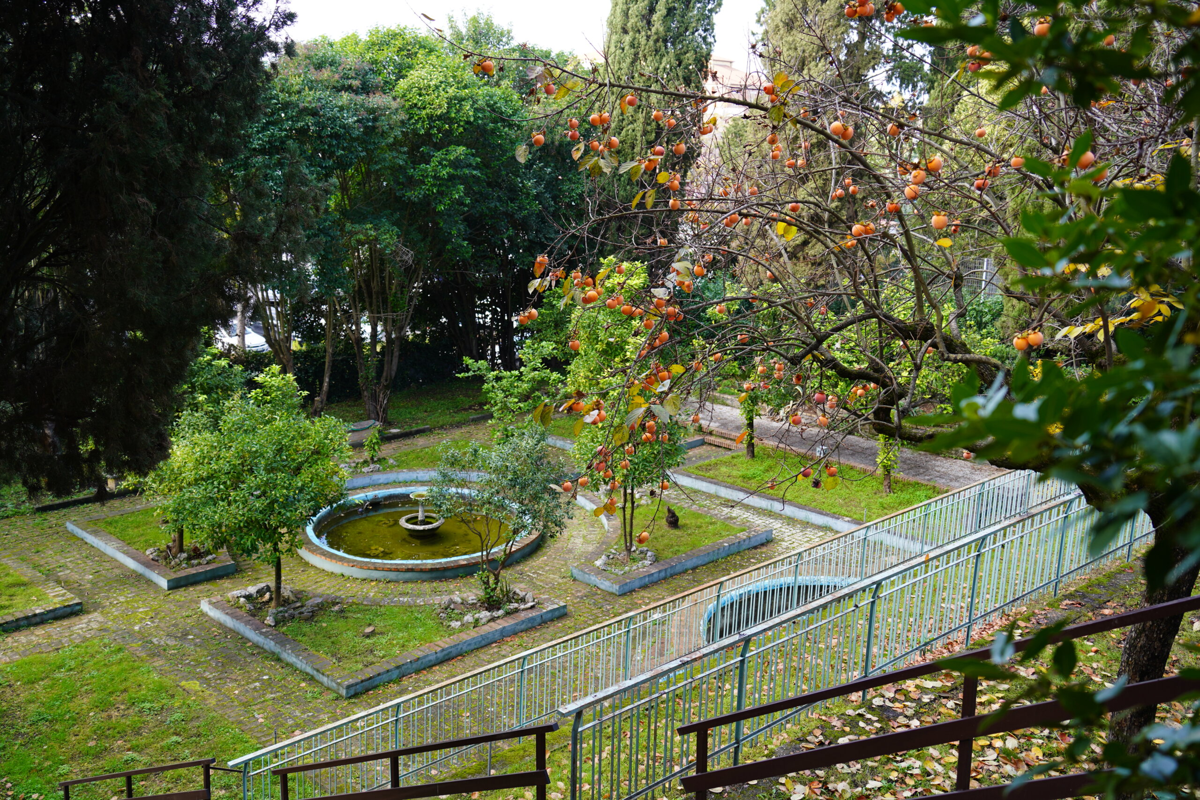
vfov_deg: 37.9
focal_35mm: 35
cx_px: 600
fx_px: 1167
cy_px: 400
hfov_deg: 54.4
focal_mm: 35
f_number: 4
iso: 100
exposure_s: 1/60
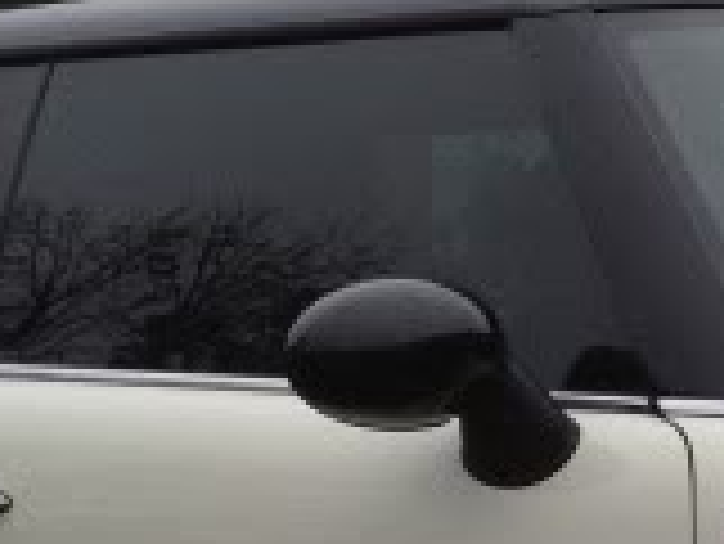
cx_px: 935
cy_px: 584
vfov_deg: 8.5
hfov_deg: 11.1
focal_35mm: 174
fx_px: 3642
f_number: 2.4
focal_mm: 4.3
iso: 80
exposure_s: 1/120
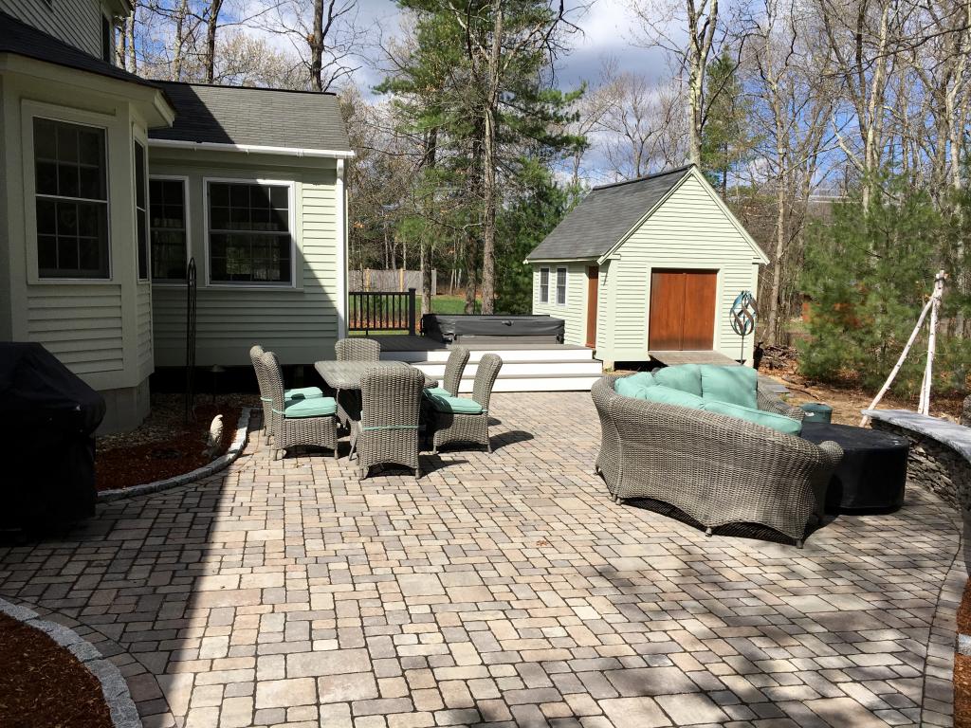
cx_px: 486
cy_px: 364
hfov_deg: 61.7
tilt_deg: -6.8
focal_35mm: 29
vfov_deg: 48.2
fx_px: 813
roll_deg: -0.8
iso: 25
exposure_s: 1/1748
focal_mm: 4.15
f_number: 2.2
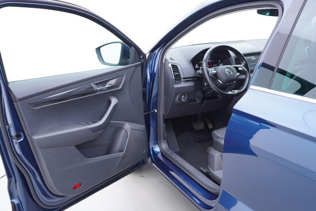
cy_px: 106
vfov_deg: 36.9
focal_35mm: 36
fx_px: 316
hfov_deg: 53.1
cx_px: 158
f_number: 2.8
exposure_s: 1/40
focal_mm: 24
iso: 250
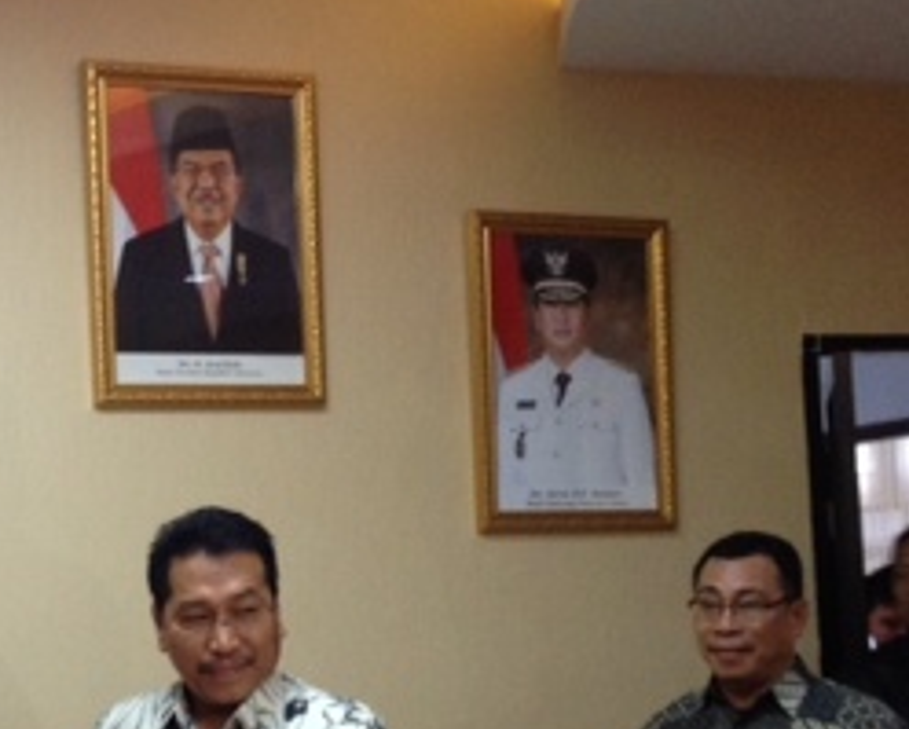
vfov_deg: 17.4
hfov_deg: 21.4
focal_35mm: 88
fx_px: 2370
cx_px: 176
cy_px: 546
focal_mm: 4.28
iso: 160
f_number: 2.4
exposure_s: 1/20
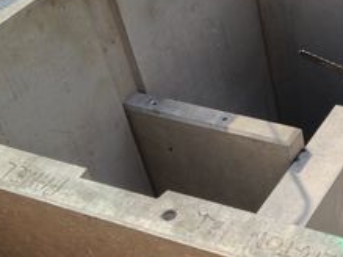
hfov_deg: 23.3
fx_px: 792
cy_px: 125
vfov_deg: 18.4
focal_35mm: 80
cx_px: 351
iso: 50
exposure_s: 1/935
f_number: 2.4
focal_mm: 4.28
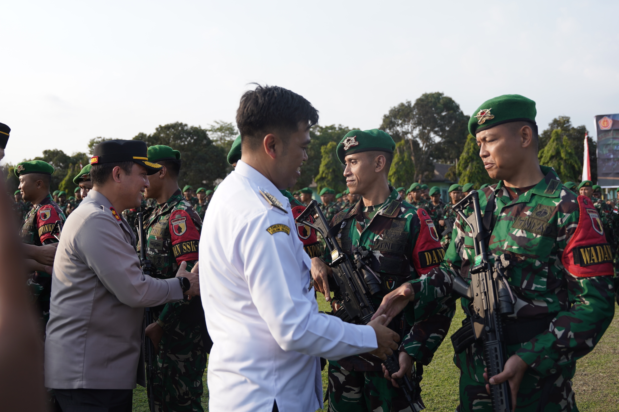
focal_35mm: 38
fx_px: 653
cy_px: 206
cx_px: 310
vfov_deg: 35.0
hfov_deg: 50.7
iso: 125
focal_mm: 25.7
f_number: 2.8
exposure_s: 1/1000
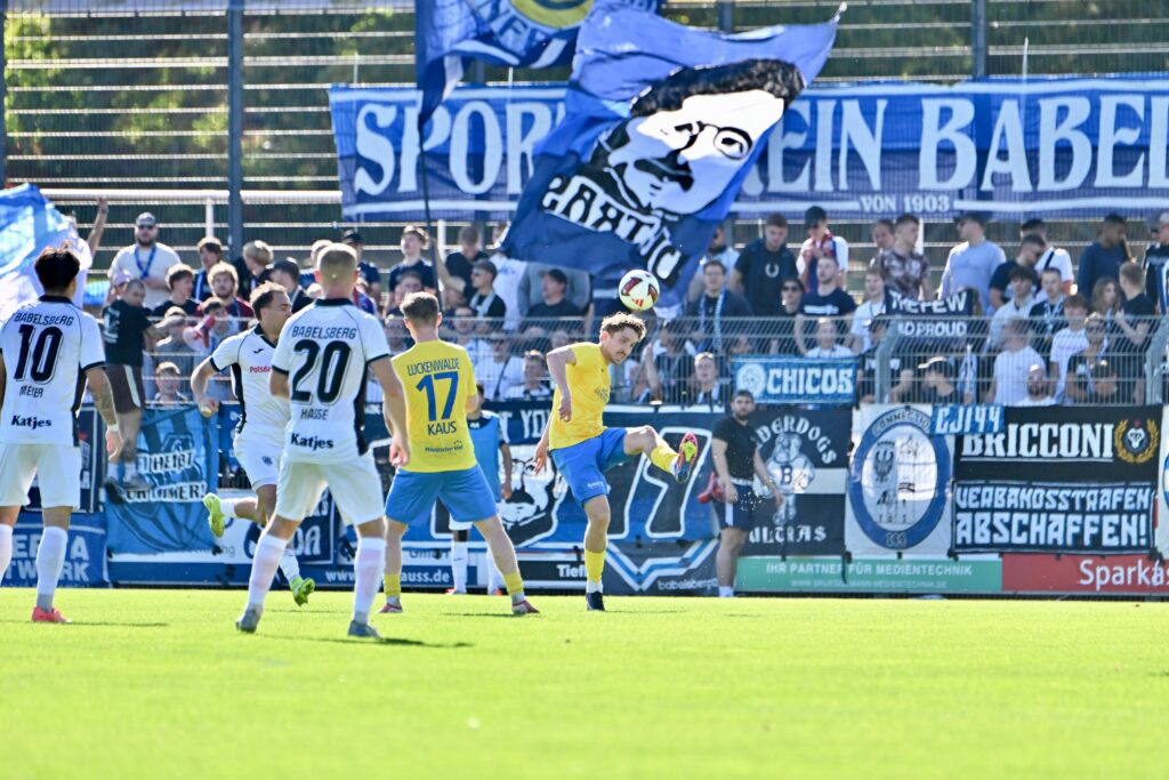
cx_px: 584
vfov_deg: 3.4
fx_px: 12990
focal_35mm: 400
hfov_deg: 5.2
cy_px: 390
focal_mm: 400
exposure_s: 1/1600
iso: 800
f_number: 5.6
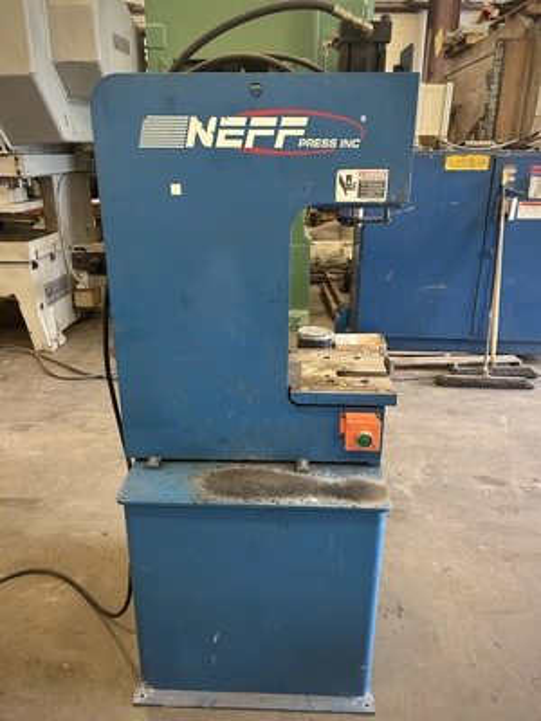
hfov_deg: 53.1
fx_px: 542
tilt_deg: -21.0
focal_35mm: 26
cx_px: 270
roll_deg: +0.7
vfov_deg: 67.3
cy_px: 360
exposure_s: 1/60
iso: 250
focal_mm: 5.7
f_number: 1.5
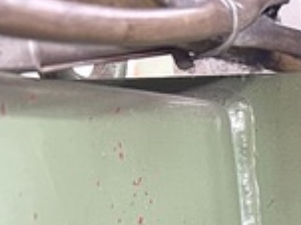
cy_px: 426
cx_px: 548
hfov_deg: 15.3
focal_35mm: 110
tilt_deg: -15.2
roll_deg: +1.7
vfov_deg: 12.2
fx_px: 956
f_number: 1.5
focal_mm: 5.7
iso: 500
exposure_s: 1/45
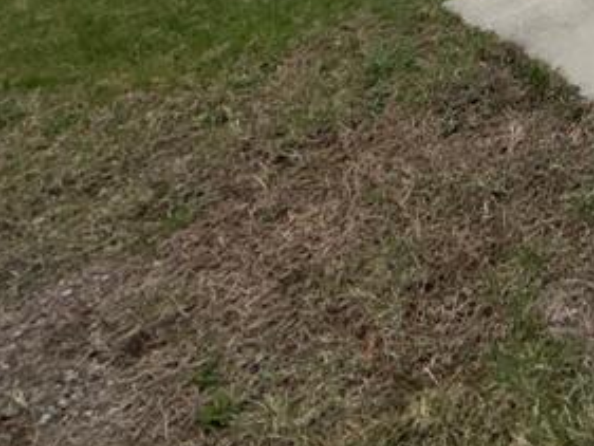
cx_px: 801
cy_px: -338
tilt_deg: -0.7
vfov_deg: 20.7
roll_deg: -1.4
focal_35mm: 51
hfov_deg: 29.1
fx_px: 876
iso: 32
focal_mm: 2.22
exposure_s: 1/1110
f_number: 2.2
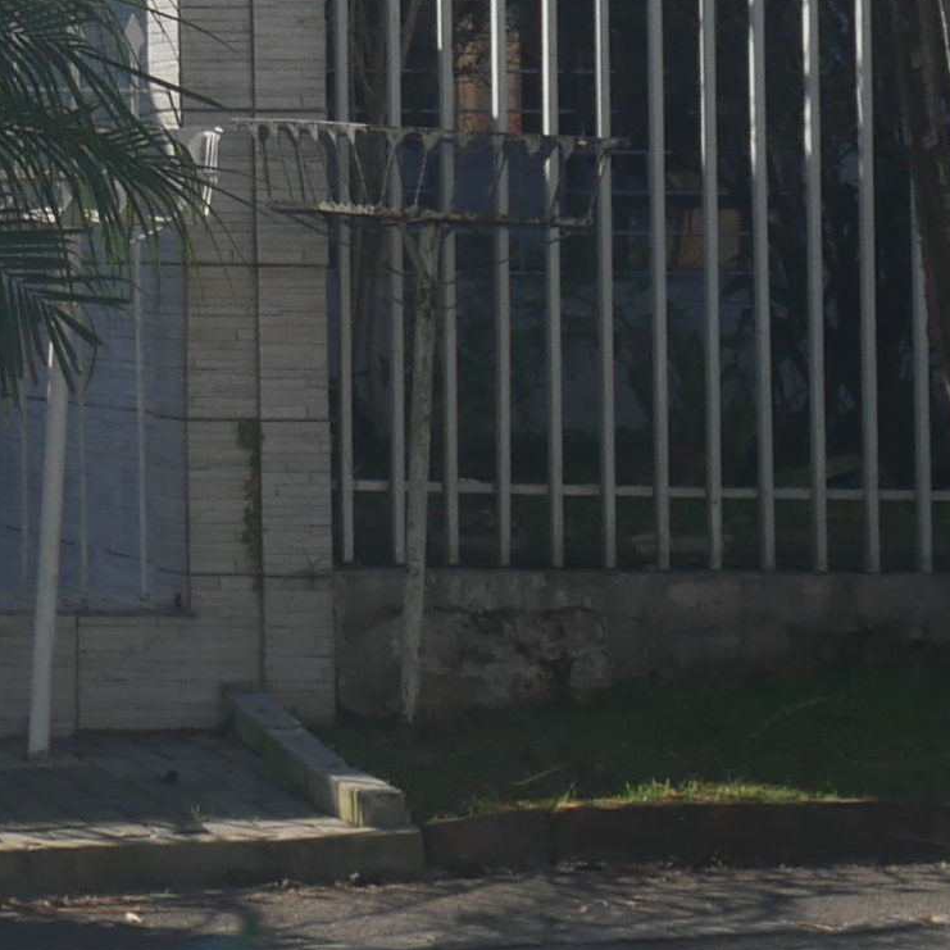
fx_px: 7483
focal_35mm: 241
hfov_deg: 6.8
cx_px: -1388
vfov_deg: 7.1
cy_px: -609
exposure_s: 1/320
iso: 200
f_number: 9
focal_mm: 22
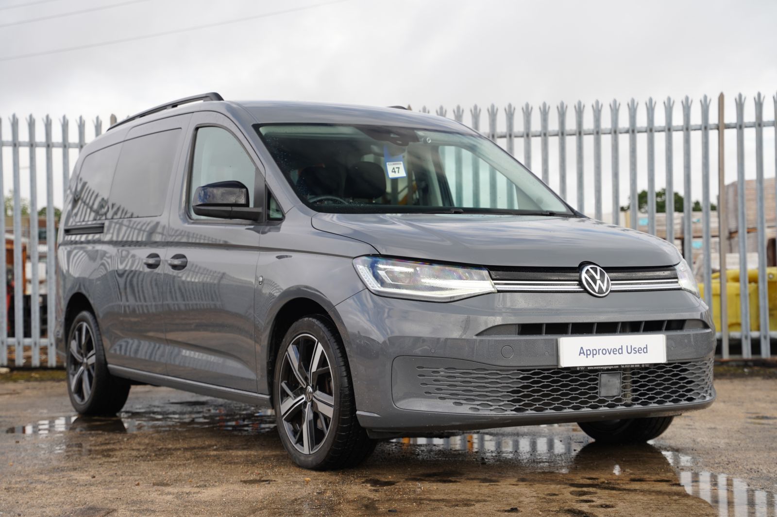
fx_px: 1285
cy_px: 258
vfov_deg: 22.7
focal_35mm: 60
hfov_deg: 33.6
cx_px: 388
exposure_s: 1/125
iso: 100
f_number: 4.5
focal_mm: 59.6
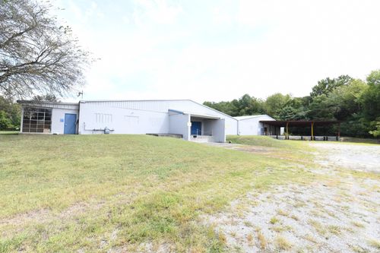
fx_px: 148
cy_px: 126
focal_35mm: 14
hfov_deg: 104.3
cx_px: 190
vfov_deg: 81.2
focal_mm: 14
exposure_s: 1/320
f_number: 11
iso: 1000
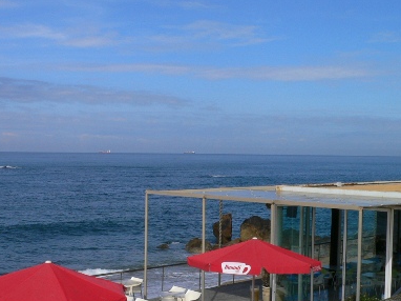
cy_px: 196
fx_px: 660
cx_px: 177
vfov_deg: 25.5
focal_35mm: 57
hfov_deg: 33.8
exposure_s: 1/500
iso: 80
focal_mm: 6.3
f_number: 5.6
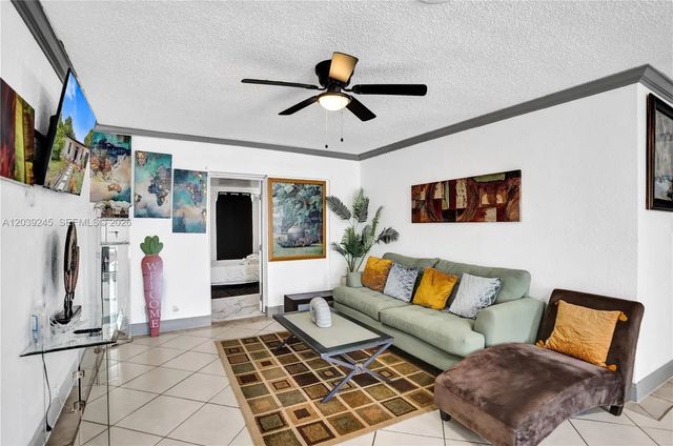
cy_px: 223
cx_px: 336
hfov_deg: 96.8
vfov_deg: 73.5
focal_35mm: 16
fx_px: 299
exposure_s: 1/125
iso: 640
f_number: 2.8
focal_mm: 16
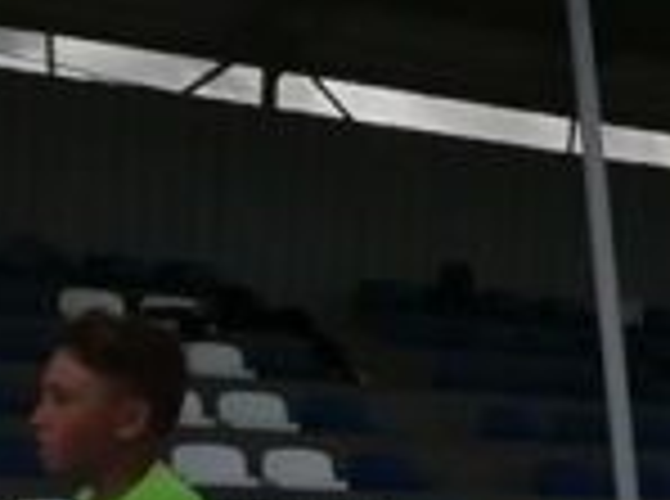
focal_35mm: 112
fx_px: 2163
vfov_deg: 12.6
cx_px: 1115
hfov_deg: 15.6
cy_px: 712
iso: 50
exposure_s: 1/3175
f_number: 2.4
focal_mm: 2.84
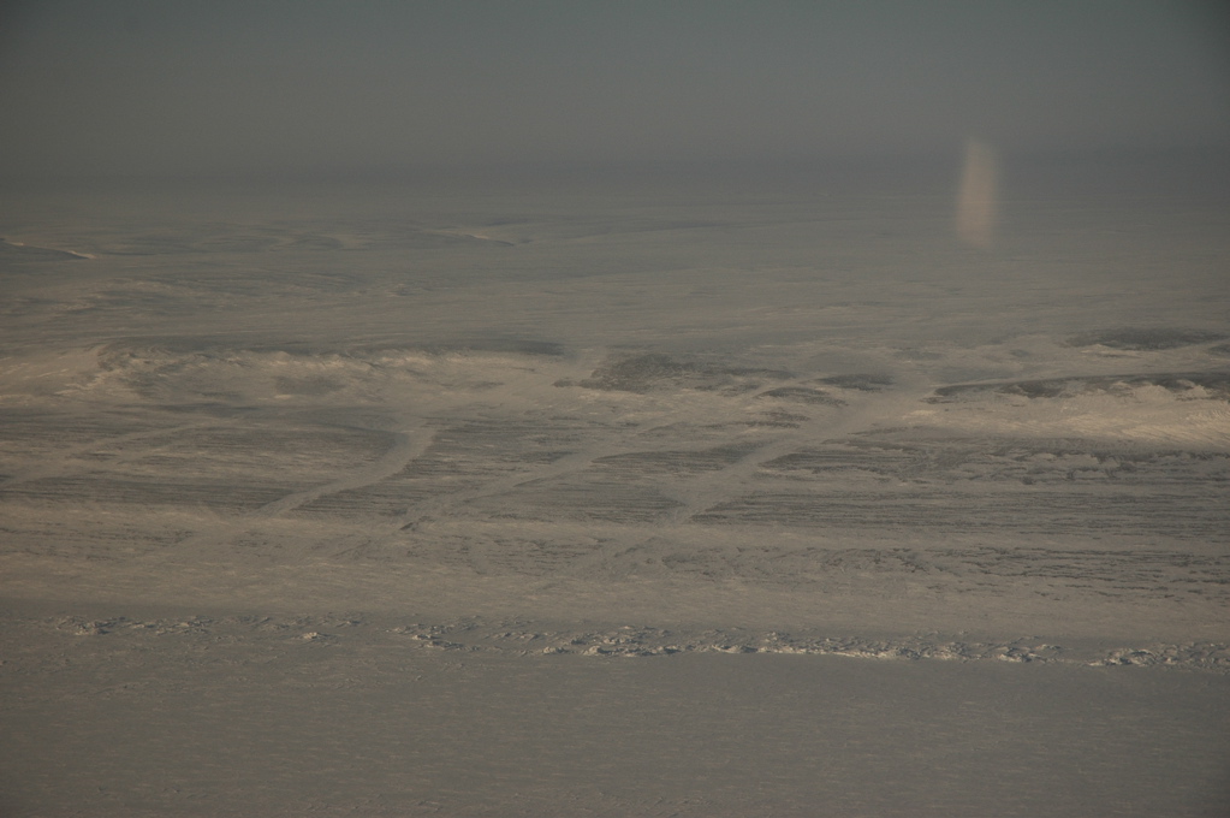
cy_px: 409
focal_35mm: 105
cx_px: 615
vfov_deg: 13.0
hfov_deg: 19.5
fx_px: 3584
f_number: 6.3
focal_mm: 70
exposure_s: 1/160
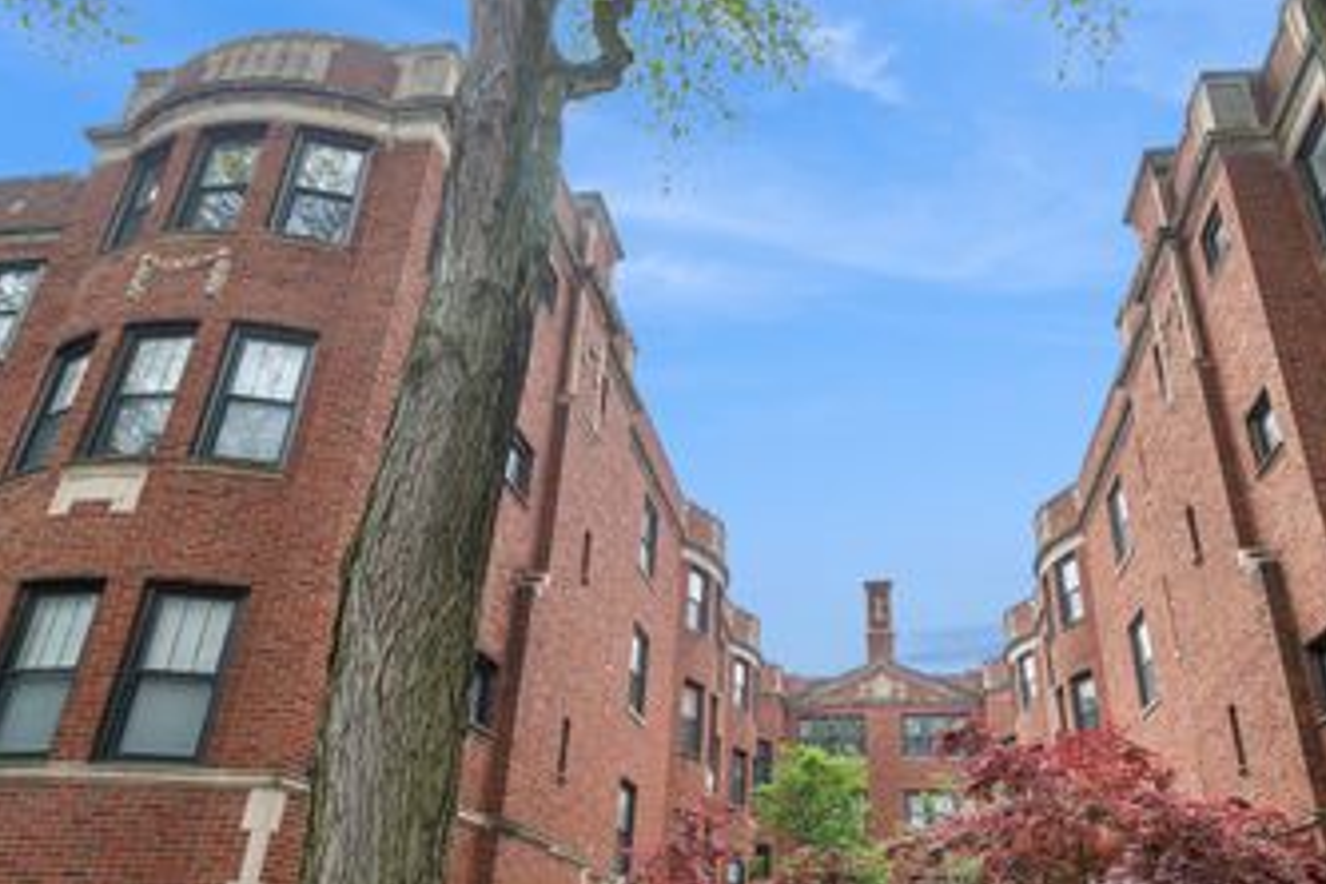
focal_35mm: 24
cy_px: 500
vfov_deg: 53.0
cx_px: 800
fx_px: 884
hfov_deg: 72.9
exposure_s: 1/200
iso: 200
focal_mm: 16
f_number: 8
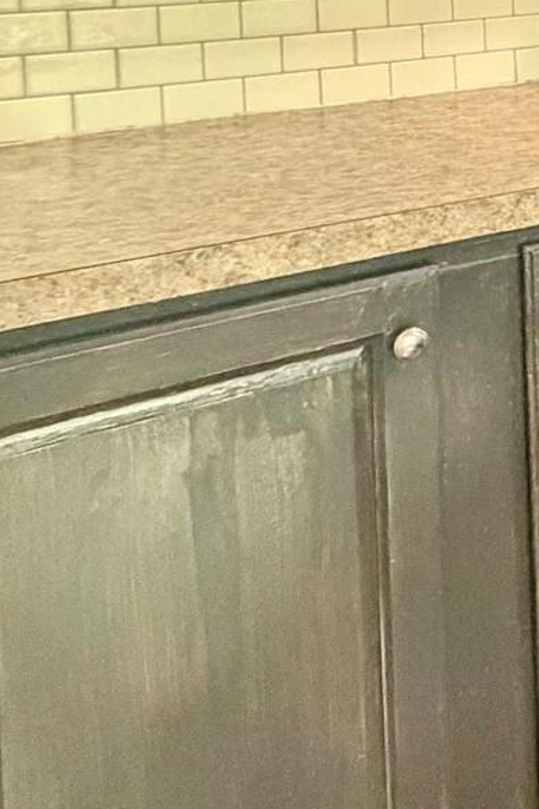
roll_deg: +0.6
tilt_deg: -3.6
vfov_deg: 34.6
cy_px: -39
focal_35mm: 51
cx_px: 1005
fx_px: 1145
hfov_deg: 19.1
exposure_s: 1/60
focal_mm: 2.22
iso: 800
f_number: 2.2
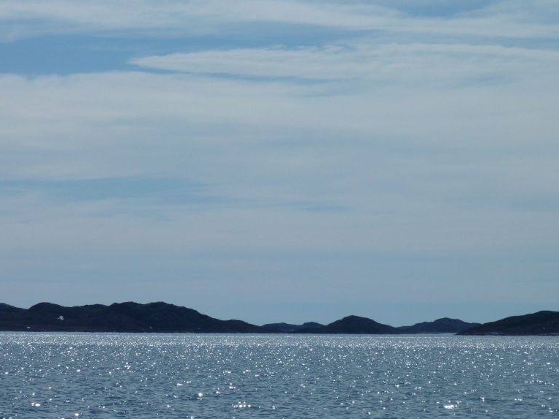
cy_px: 208
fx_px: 2858
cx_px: 291
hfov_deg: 11.2
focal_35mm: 177
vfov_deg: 8.4
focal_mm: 27.8
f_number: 6.3
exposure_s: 1/1300
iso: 80
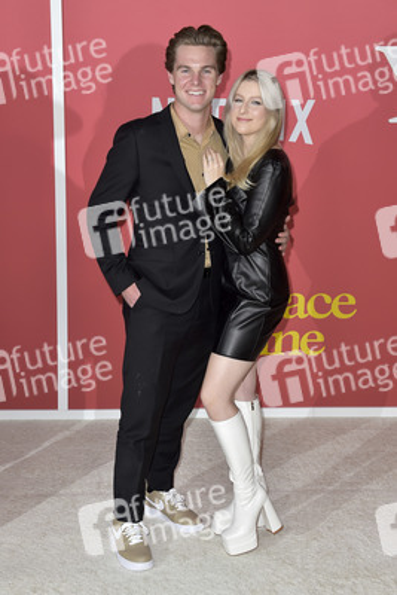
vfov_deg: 39.6
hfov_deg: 27.0
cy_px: 298
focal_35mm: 50
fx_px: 826
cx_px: 198
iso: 400
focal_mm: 50
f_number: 6.3
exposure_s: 1/250
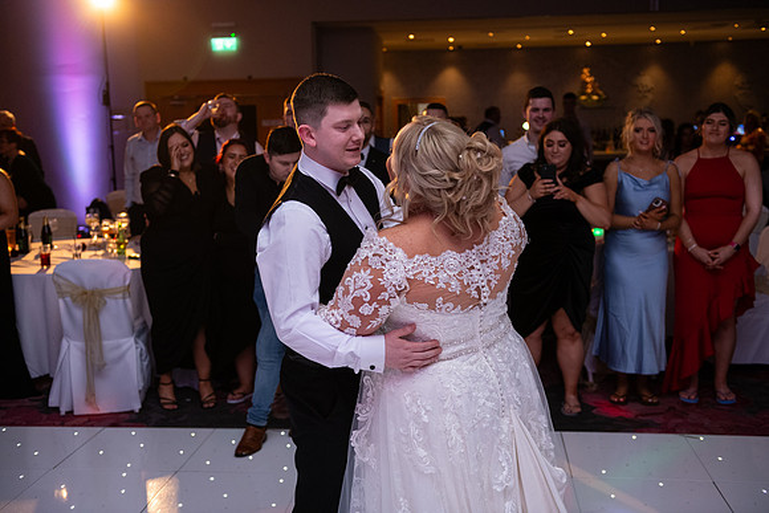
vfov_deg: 31.9
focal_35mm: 42
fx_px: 897
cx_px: 384
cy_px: 256
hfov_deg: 46.4
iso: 1250
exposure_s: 1/160
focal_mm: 42
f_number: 3.5
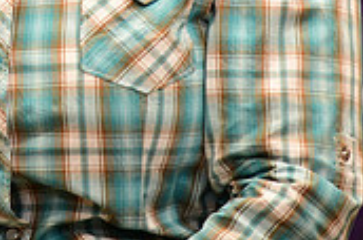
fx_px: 3945
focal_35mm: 392
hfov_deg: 5.3
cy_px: -312
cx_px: 50
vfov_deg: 3.5
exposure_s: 1/250
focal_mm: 116
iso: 2500
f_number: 4.2
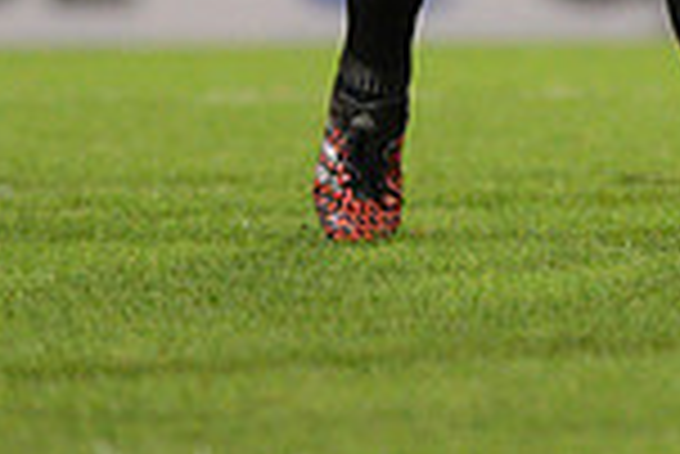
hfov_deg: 1.3
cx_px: 779
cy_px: -411
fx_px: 30459
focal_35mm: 1611
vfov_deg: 0.9
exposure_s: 1/640
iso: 4500
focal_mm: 420
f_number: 4
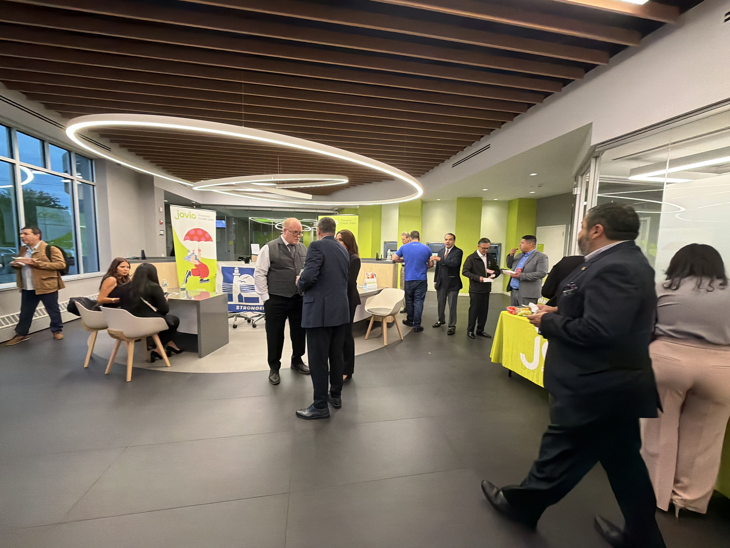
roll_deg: -2.5
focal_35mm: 14
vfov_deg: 85.7
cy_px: 274
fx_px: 295
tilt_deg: -6.3
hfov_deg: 102.1
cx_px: 365
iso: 640
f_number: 2.2
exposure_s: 1/242
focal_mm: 2.22
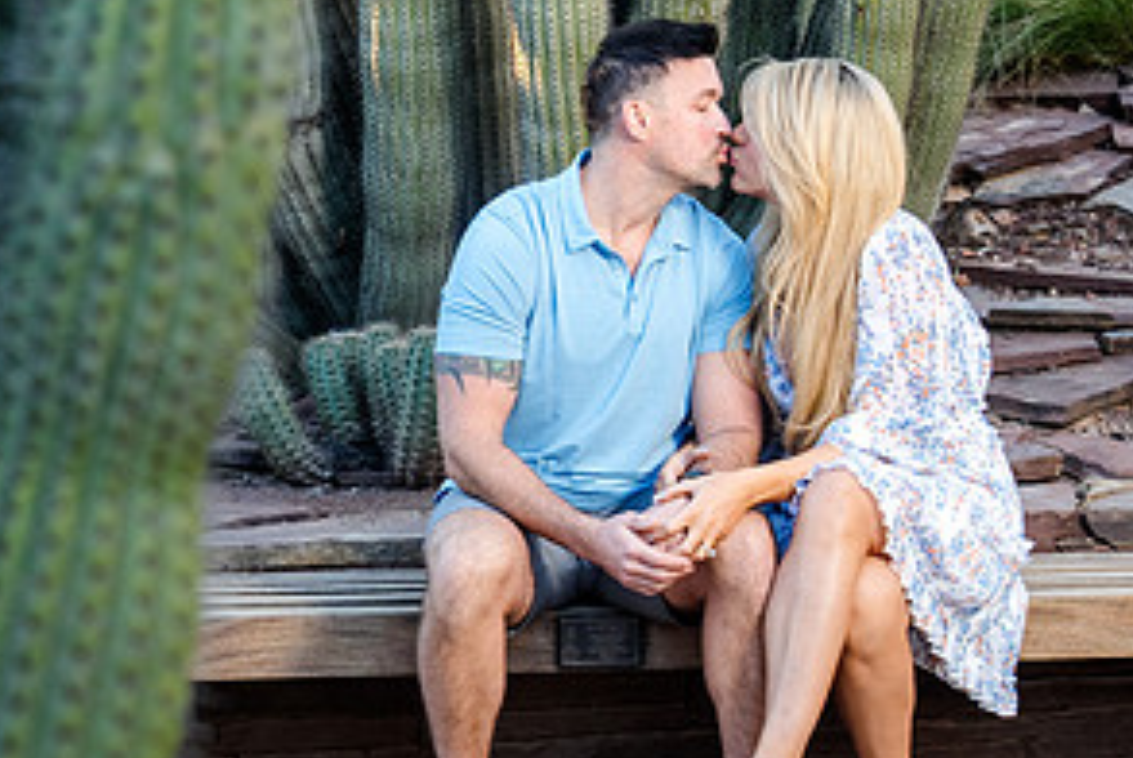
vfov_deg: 8.9
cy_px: 237
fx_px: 4883
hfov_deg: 13.2
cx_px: 403
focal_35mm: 155
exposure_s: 1/125
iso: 320
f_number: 5.6
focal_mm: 73
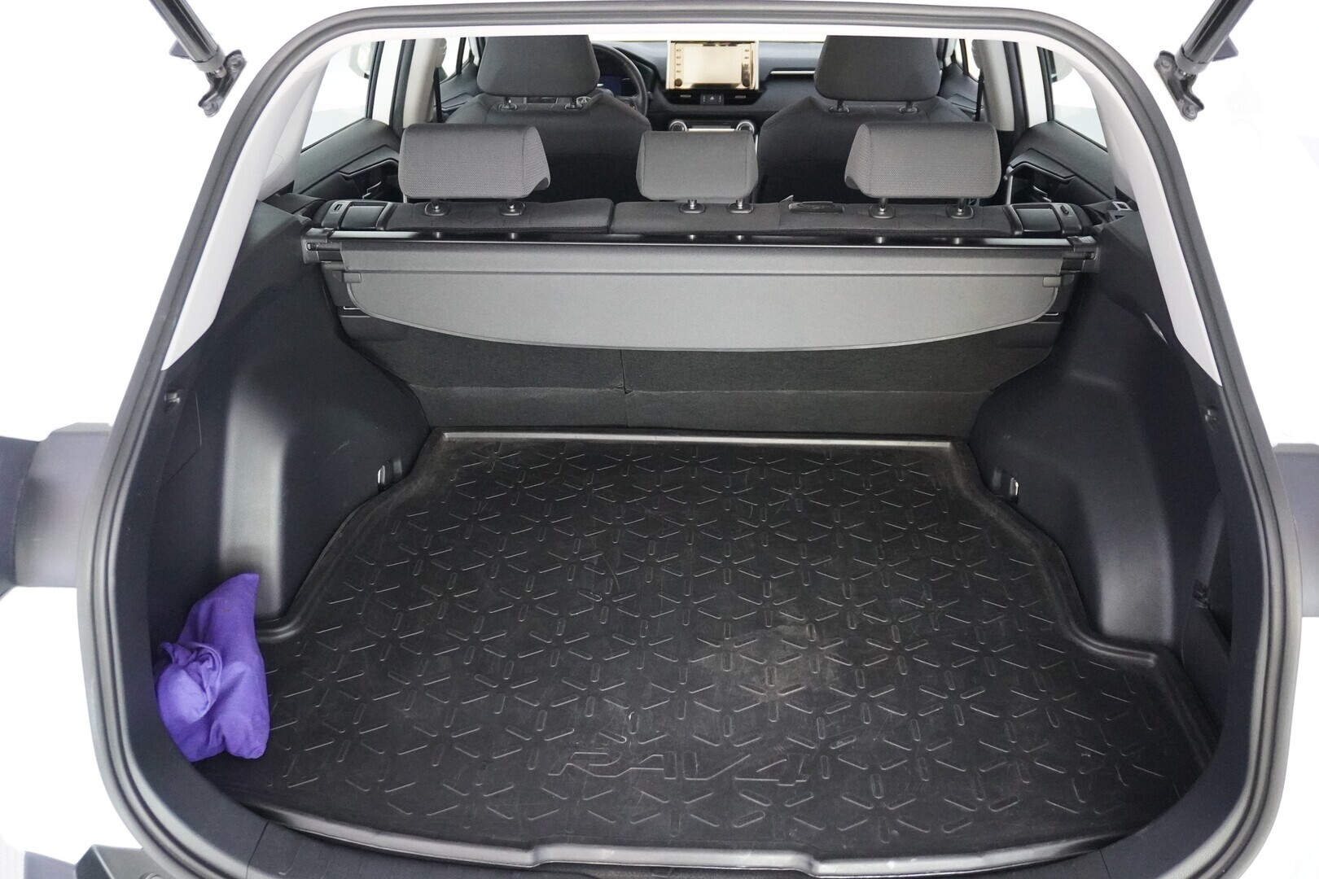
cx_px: 660
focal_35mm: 32
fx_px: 1154
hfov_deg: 59.5
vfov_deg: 41.7
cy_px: 440
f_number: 4
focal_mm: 21
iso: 6400
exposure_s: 1/60
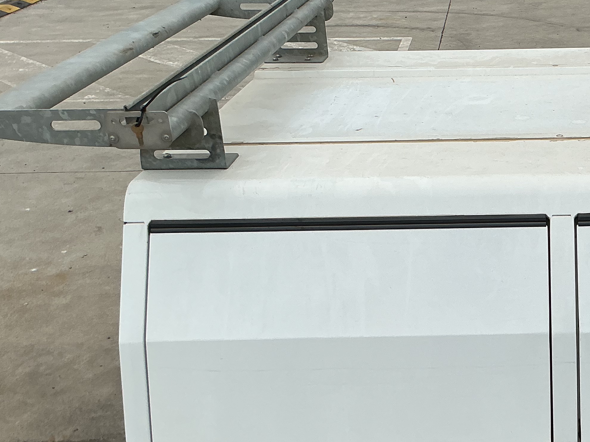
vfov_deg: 24.8
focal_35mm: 59
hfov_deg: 31.0
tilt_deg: -22.5
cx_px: 543
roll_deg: +0.7
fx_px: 1005
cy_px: 235
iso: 25
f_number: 1.8
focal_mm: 3
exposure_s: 1/1311
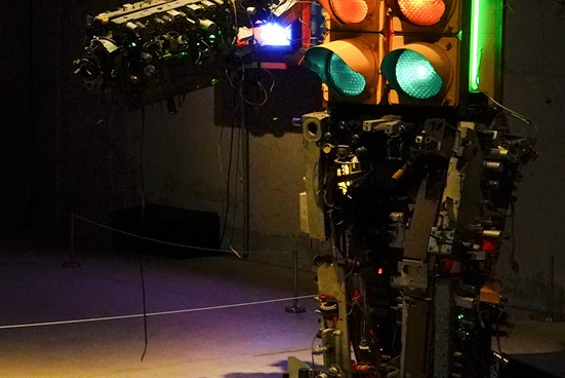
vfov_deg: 10.8
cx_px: 87
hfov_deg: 16.0
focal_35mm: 127
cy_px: 118
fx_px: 1994
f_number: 9
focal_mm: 35
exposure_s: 1/100
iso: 6400
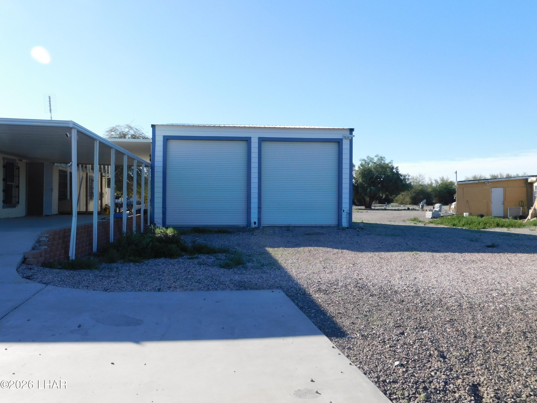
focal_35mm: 30
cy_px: 202
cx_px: 268
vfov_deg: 46.8
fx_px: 465
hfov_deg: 60.0
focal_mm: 5.3
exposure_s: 1/1000
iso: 125
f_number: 3.2
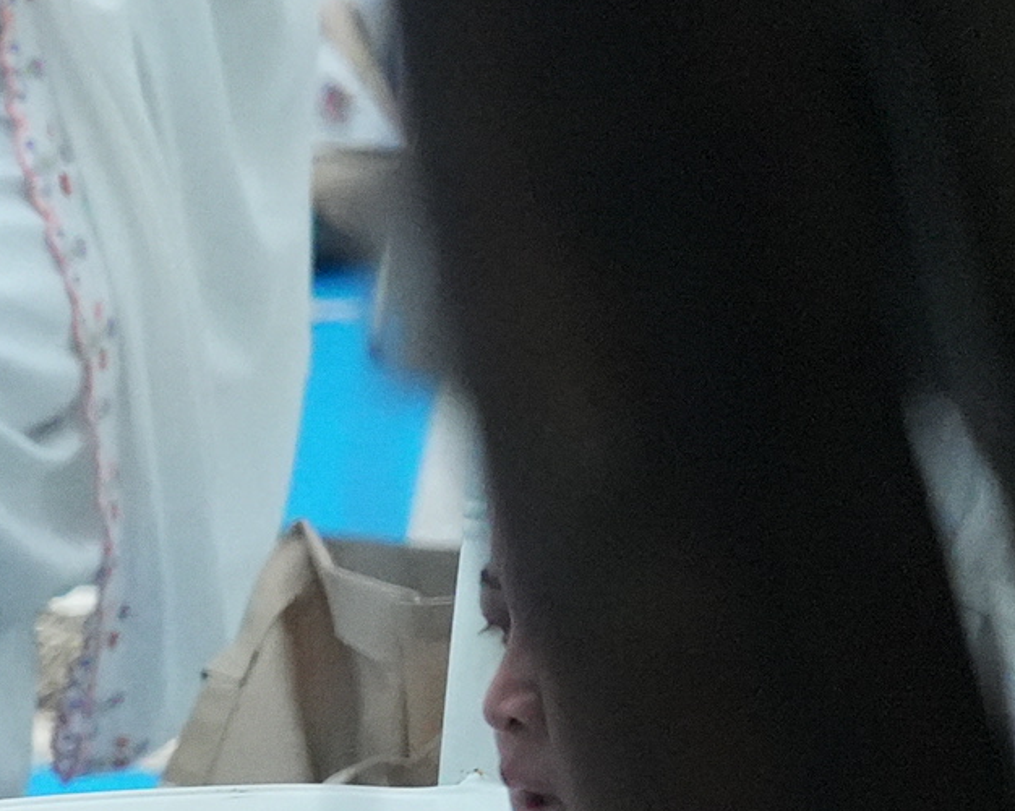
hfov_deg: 5.0
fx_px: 11048
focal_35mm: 368
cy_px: 912
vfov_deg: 4.2
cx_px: -1821
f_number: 2.8
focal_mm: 70
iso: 6400
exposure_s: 1/80
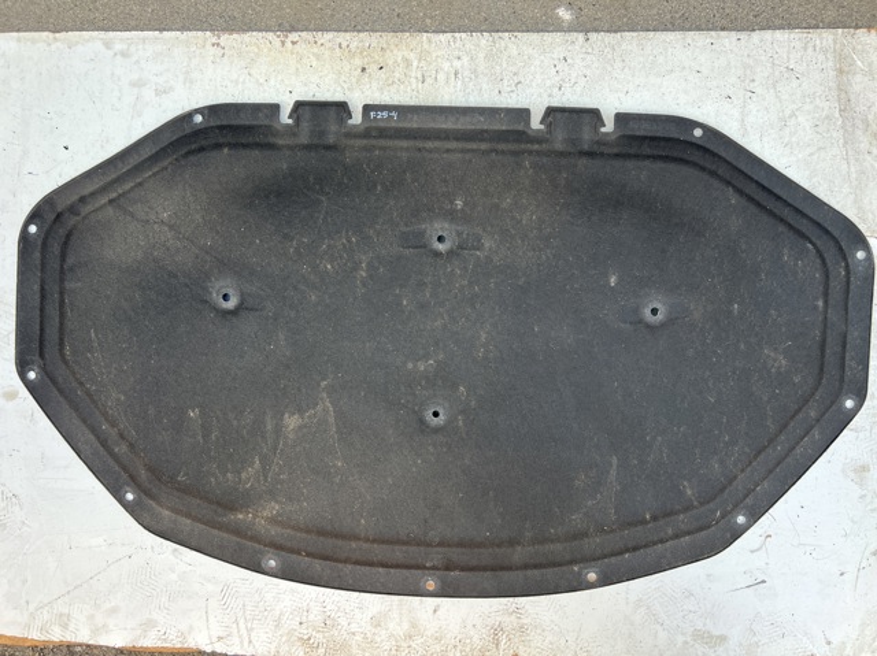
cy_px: 328
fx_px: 658
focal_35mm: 26
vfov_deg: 53.0
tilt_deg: -85.5
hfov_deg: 67.3
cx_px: 438
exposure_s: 1/121
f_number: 1.5
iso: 64
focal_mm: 5.7
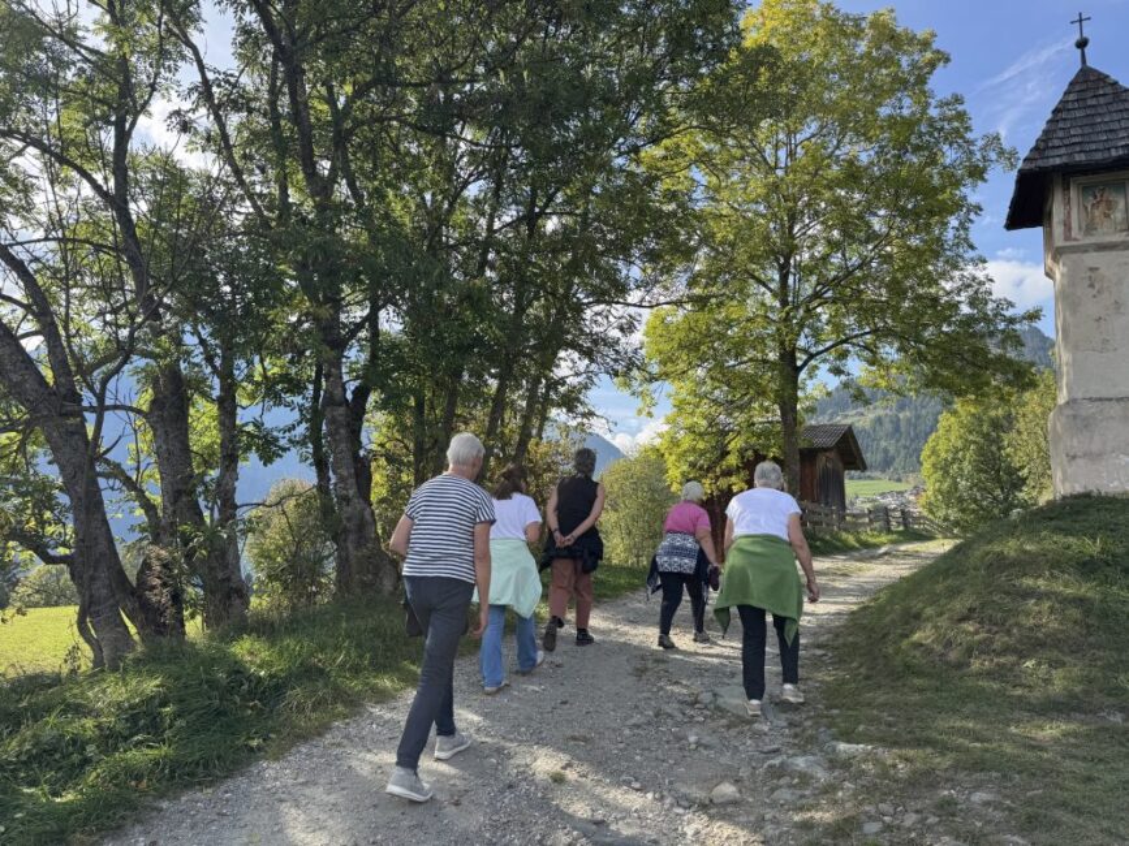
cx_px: 564
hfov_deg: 71.6
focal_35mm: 24
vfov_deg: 56.8
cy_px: 423
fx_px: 783
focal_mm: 6.76
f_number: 1.78
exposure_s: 1/1678
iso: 80
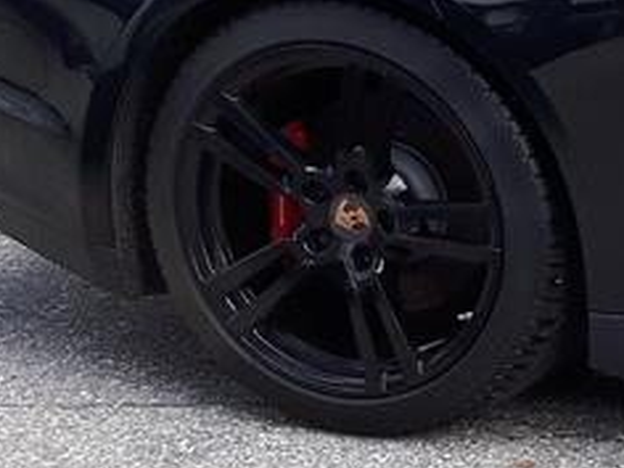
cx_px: 1423
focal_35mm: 168
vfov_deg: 8.8
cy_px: 164
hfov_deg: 10.4
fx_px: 3028
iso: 40
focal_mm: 3.7
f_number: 1.9
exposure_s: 1/174
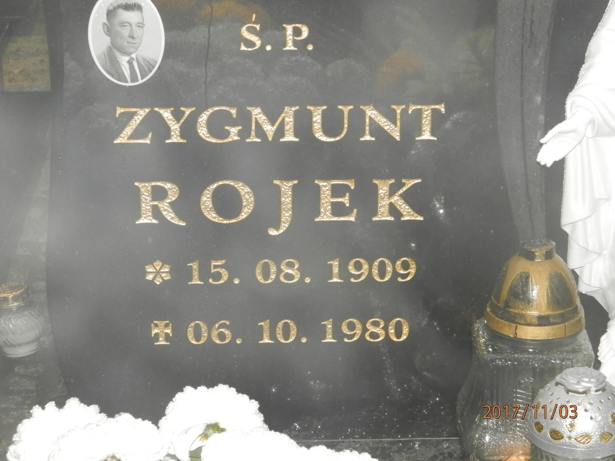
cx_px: 308
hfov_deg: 18.5
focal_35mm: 106
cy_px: 230
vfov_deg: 14.0
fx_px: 1883
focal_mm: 19
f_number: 4.5
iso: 400
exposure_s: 1/160
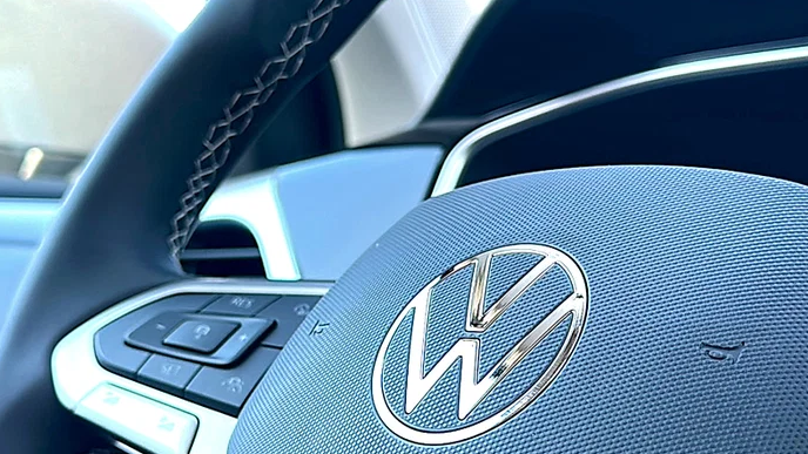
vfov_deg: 23.4
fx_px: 1093
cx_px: 406
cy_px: 303
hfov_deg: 40.6
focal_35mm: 51
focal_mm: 6.86
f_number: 1.78
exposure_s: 1/118
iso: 50
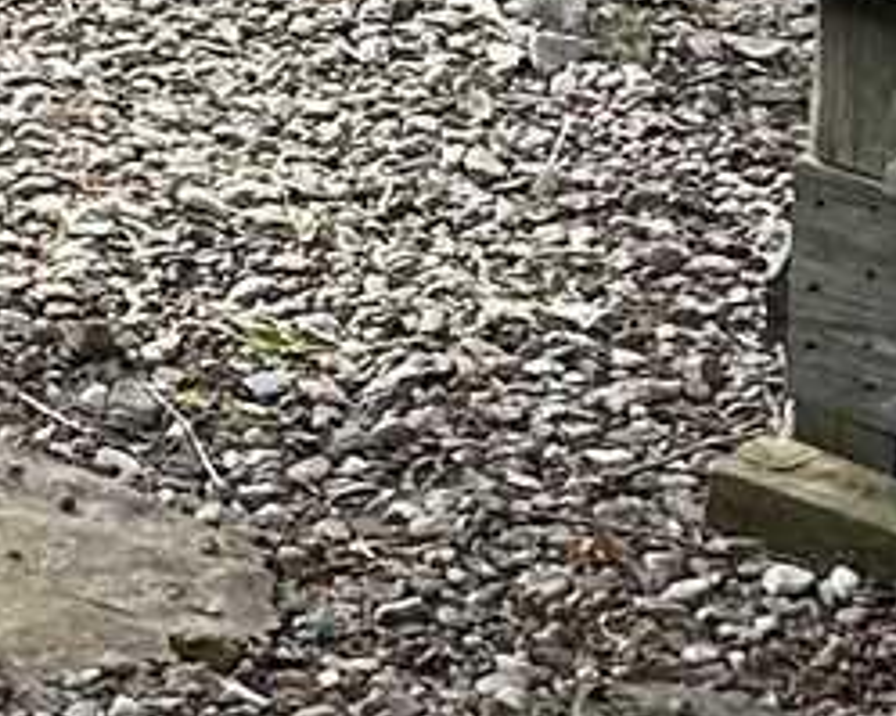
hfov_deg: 7.7
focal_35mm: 235
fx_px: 6229
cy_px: -630
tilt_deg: -11.6
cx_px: -1105
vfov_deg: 6.4
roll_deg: +1.5
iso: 50
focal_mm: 5.7
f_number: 1.5
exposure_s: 1/1079
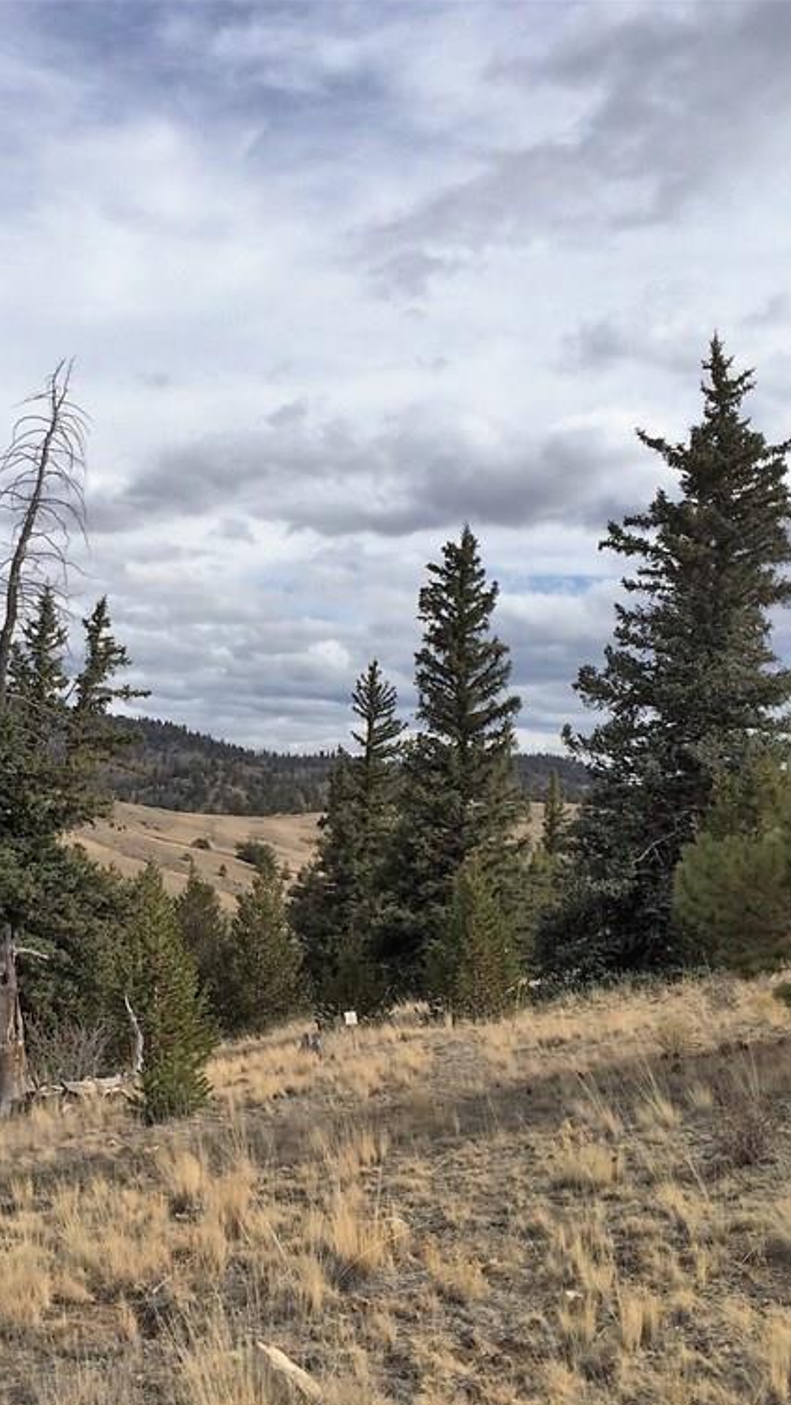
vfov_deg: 47.4
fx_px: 1603
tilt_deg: +2.5
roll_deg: -1.0
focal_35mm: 43
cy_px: 713
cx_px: 144
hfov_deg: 27.1
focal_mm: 4.15
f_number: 2.2
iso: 32
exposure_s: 1/2740
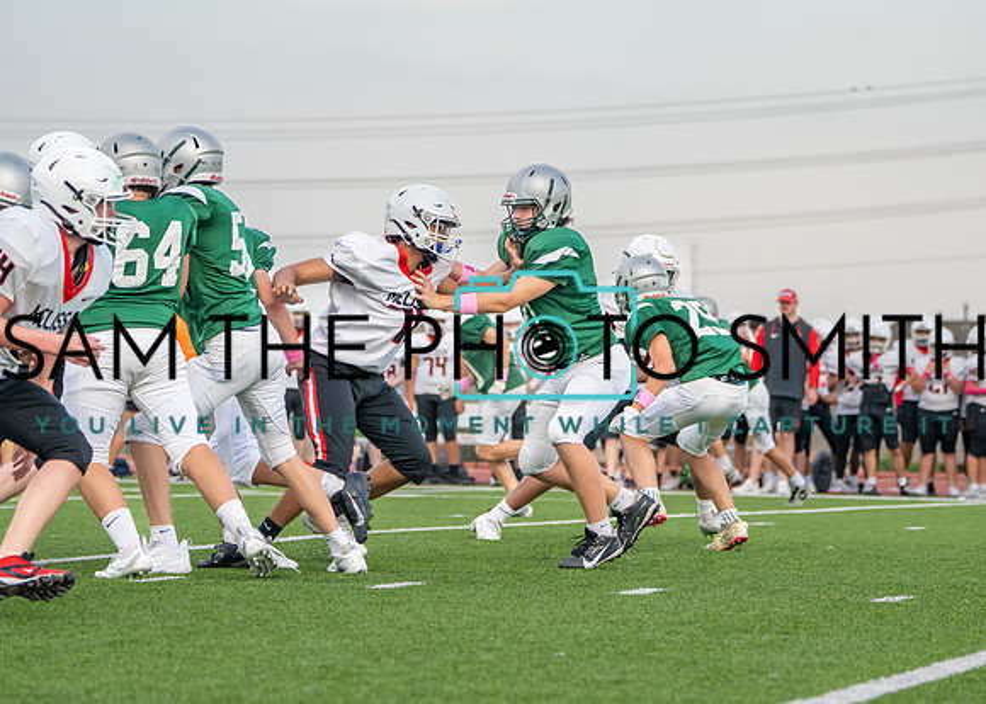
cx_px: 528
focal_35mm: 207
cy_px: 329
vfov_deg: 7.0
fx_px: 5787
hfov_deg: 9.7
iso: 1000
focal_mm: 162
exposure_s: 1/1600
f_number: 5
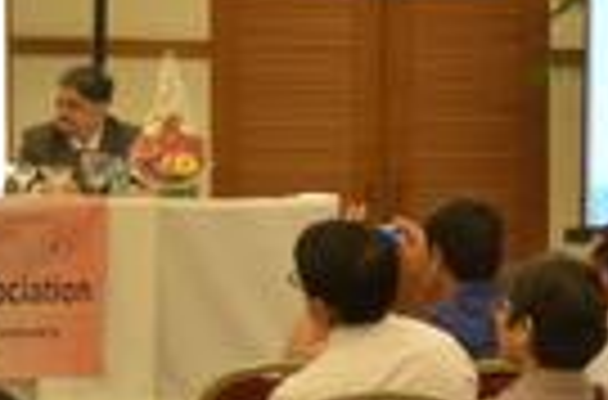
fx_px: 3147
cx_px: 1284
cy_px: 258
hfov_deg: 10.1
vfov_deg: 7.3
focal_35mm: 187
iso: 1000
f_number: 4.5
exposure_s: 1/40
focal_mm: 28
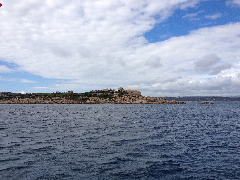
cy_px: 91
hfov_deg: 51.3
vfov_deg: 39.7
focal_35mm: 36
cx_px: 123
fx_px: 250
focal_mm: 4.28
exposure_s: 1/2304
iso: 64
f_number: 2.4
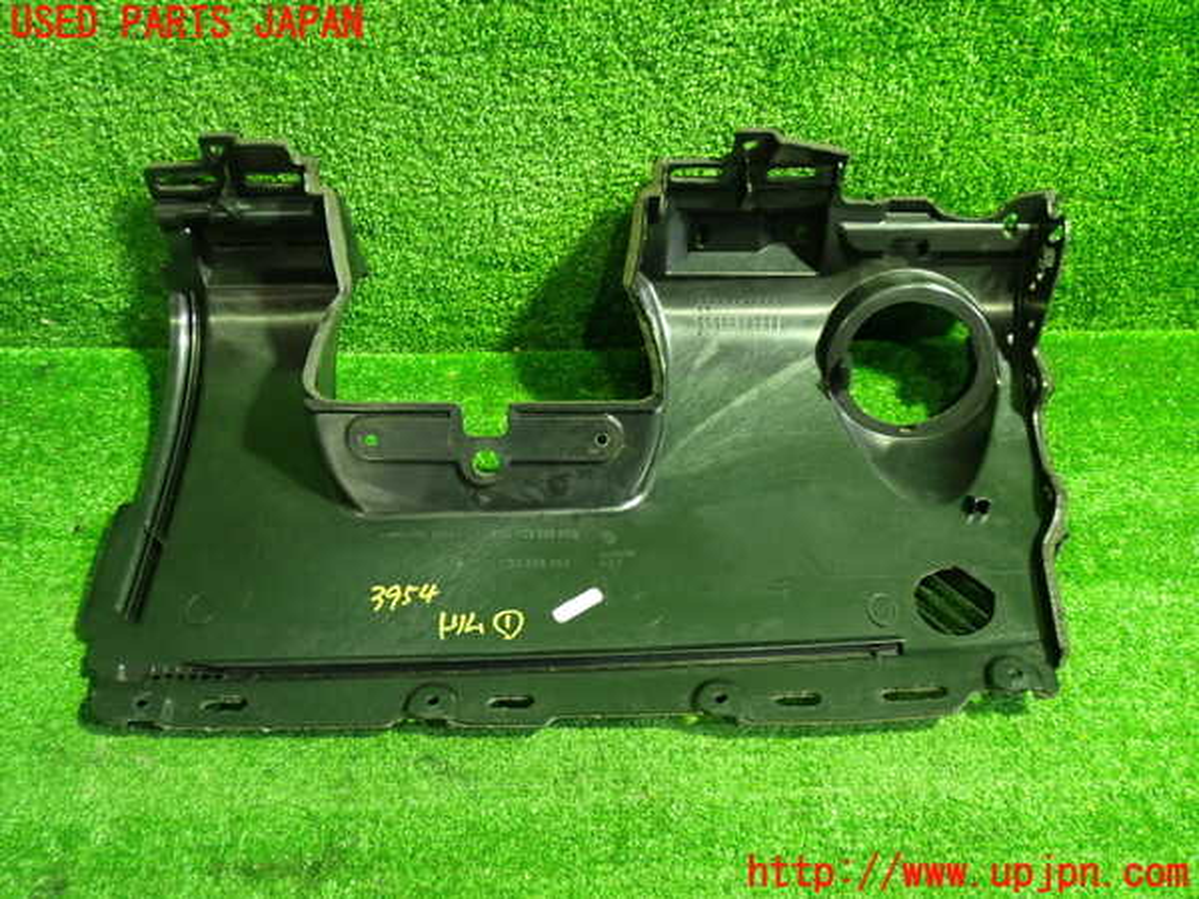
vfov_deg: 39.7
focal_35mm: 36
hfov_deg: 51.4
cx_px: 600
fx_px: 1247
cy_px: 450
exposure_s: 1/30
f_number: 2.5
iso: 800
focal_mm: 6.37
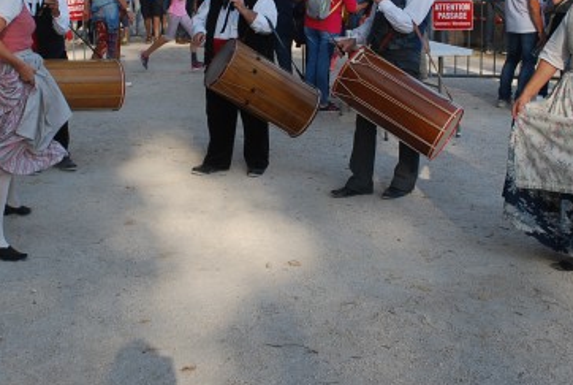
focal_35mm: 73
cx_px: 277
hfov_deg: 27.6
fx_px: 1164
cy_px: 78
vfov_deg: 18.6
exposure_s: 1/160
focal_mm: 22
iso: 100
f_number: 6.3
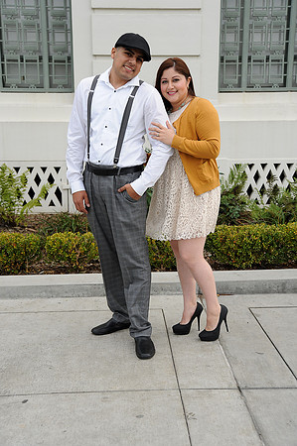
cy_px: 223
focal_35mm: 48
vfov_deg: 41.2
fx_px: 595
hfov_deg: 28.0
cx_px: 148
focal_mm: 48
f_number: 5
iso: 200
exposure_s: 1/250
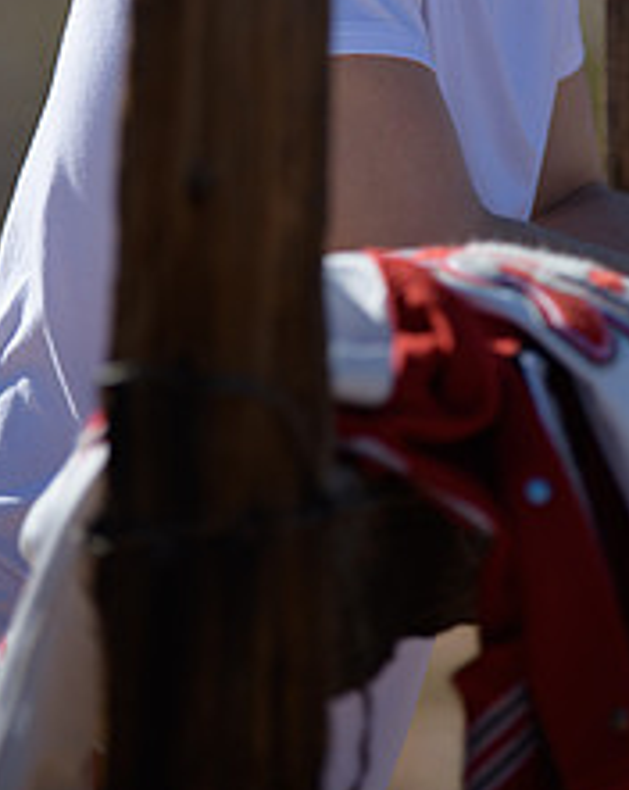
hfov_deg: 5.8
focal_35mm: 268
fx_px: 6254
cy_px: 46
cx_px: 457
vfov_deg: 7.2
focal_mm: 140
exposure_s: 1/5000
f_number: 2.8
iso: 200
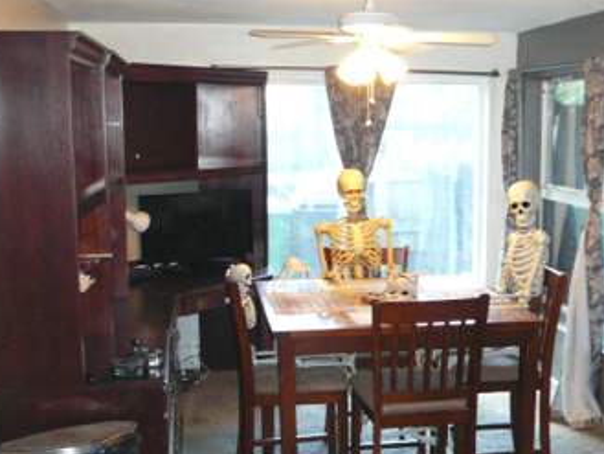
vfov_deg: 28.6
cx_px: 354
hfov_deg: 37.4
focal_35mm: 51
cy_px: 255
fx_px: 890
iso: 400
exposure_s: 1/30
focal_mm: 5.2
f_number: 2.8
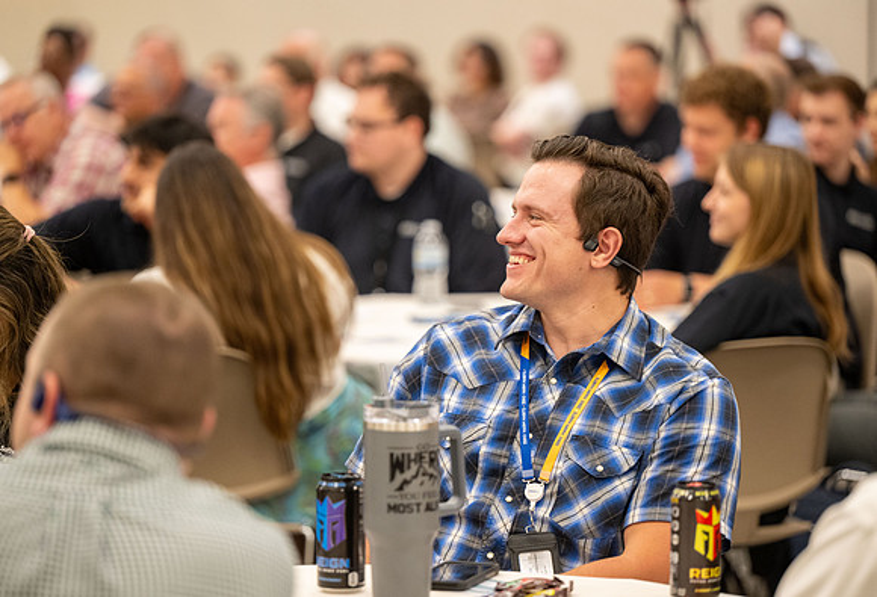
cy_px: 310
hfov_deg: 13.4
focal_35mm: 153
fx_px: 3744
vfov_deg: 9.1
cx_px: 465
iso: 2000
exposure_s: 1/250
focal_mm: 145
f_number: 2.8
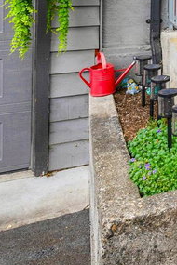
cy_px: -28
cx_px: 334
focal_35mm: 59
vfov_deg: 30.3
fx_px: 435
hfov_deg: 17.7
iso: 125
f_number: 6.3
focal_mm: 14
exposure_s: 1/160
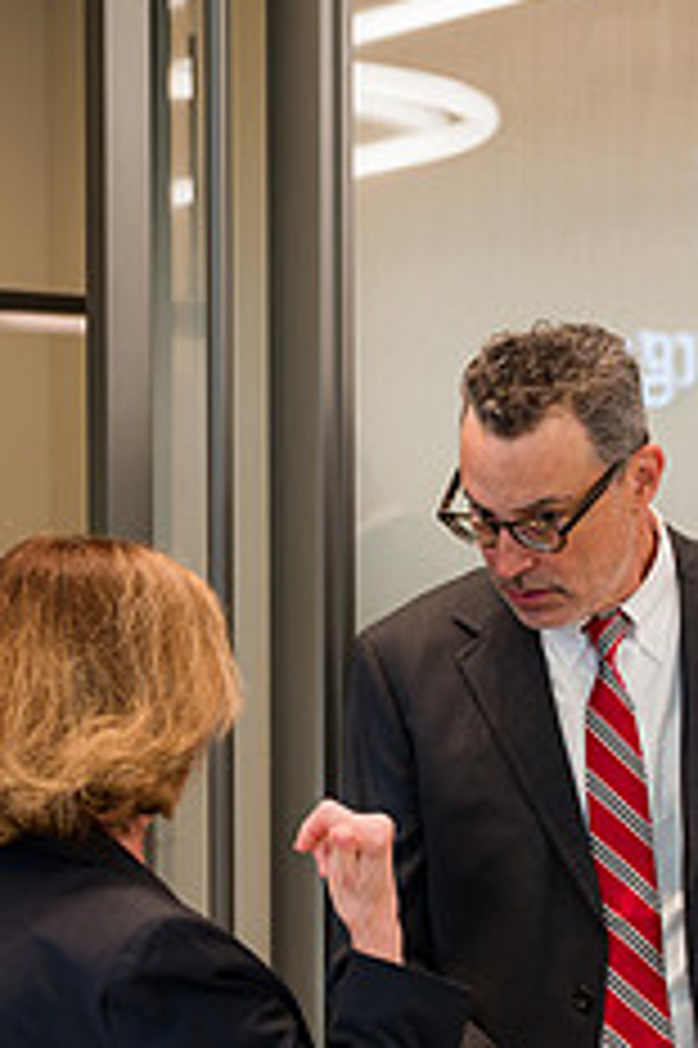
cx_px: 487
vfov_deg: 17.2
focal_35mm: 118
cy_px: 813
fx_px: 3437
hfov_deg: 11.6
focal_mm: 45
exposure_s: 1/200
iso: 320
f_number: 3.2
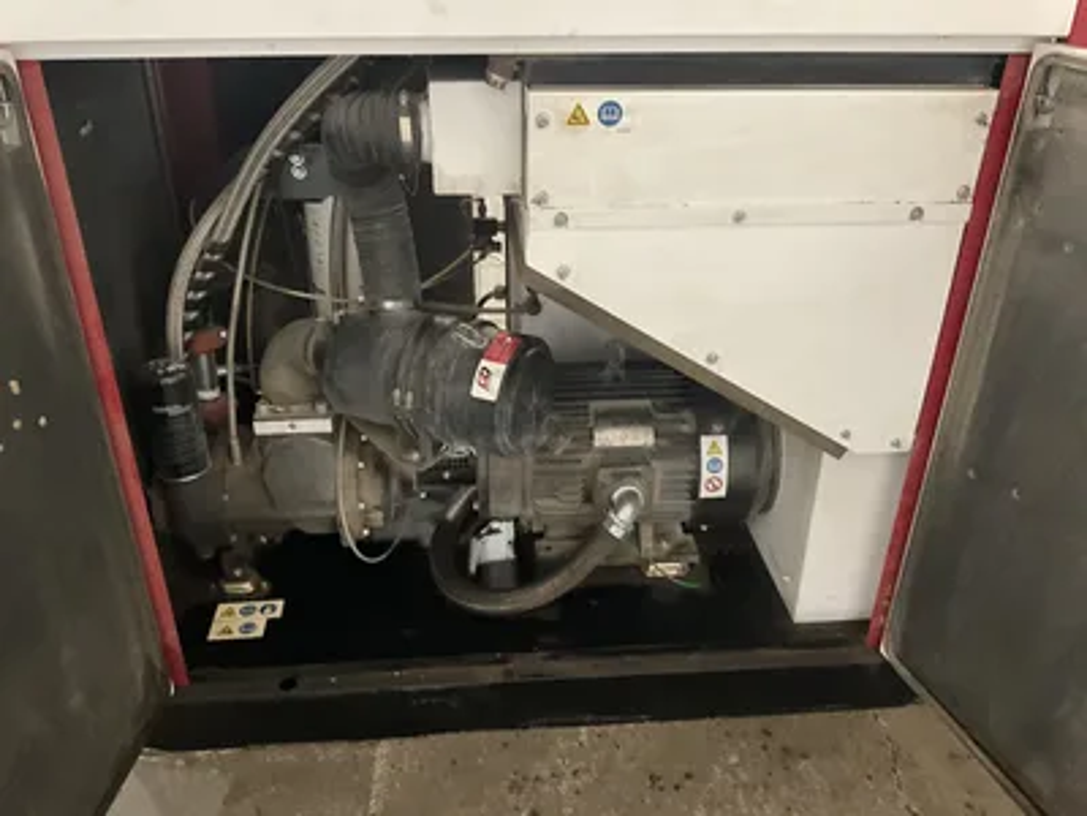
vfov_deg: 48.2
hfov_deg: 61.7
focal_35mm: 29
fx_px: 911
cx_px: 544
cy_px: 408
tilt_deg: -28.2
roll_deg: +0.2
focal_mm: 3
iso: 320
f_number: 1.8
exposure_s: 1/32
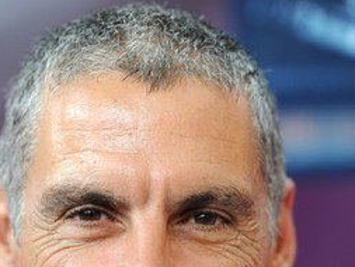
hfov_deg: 7.3
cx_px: 145
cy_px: 349
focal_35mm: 273
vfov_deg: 5.4
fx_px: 2801
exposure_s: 1/160
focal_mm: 140
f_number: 2.8
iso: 800
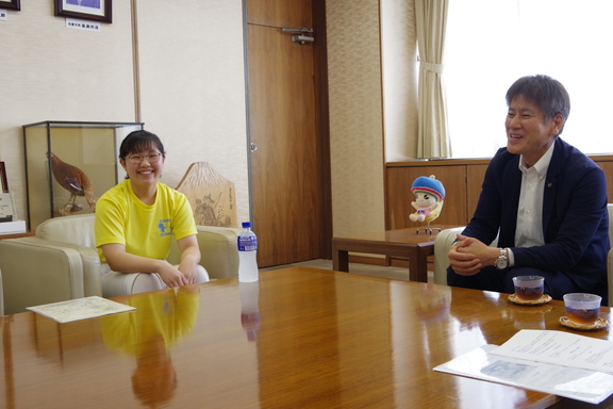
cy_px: 194
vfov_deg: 33.4
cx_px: 332
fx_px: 681
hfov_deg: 48.4
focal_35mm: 40
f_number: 6.3
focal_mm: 24
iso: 400
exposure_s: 1/60
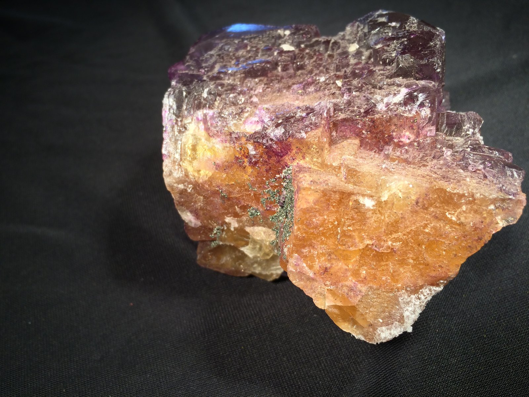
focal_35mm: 29
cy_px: 198
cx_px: 264
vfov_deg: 48.2
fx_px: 443
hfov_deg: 61.7
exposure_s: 1/60
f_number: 2.2
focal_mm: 4.15
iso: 40
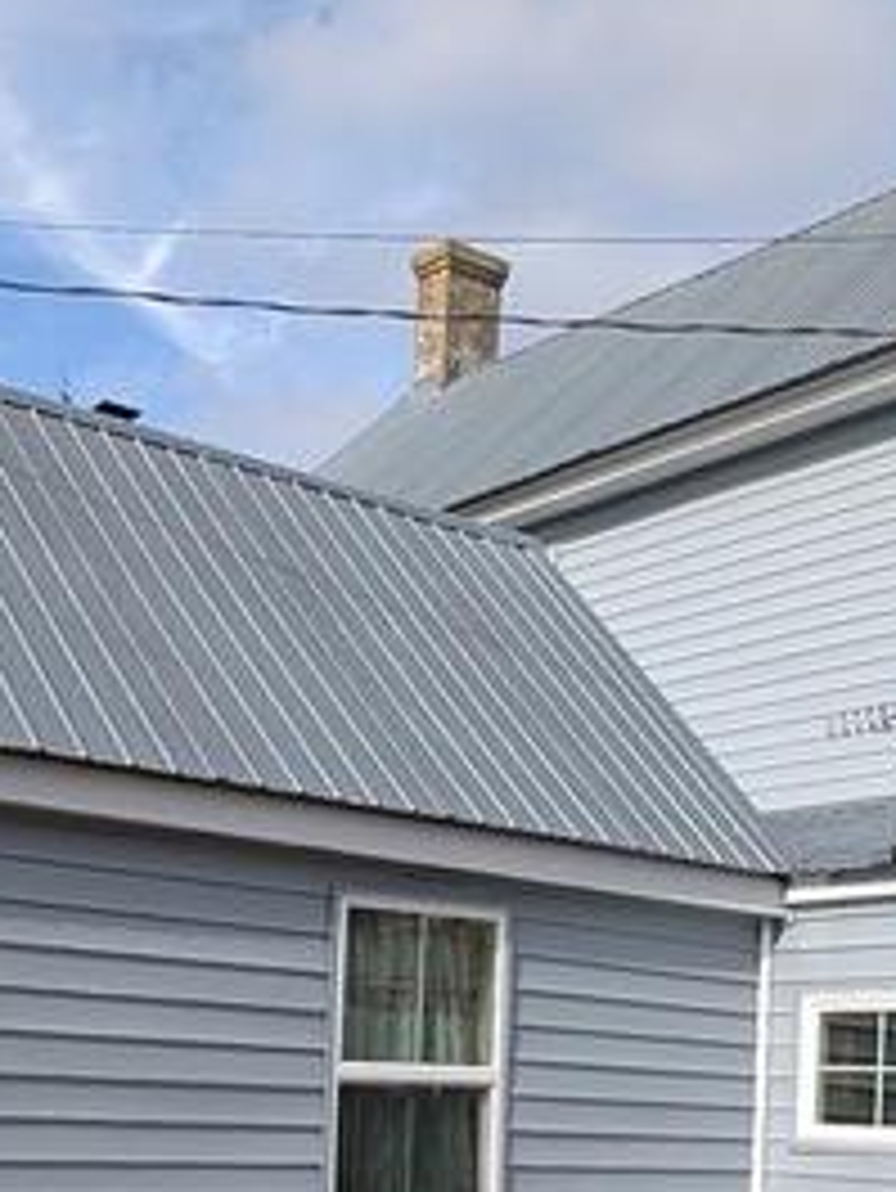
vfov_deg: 36.4
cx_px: 407
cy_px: 1080
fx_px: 1690
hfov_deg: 29.7
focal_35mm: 49
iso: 35
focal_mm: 2.23
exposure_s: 1/1361
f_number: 1.95
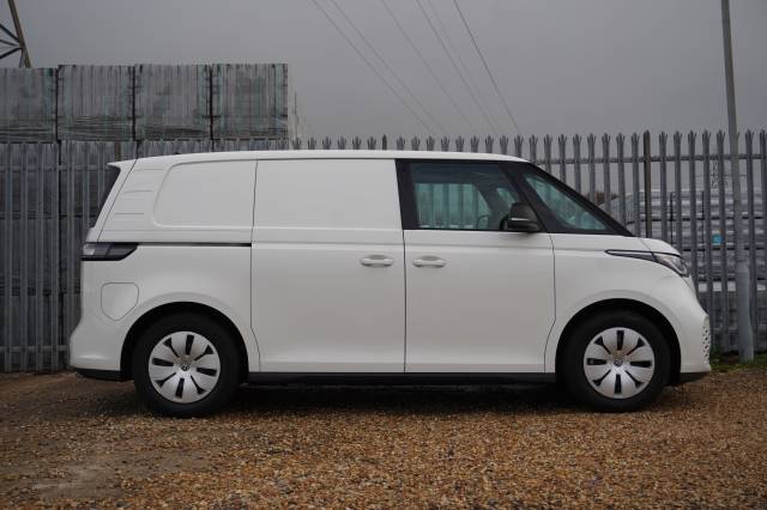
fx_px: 1022
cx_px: 384
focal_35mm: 48
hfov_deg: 41.1
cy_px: 255
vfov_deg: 28.0
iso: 160
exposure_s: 1/160
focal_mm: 32
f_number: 5
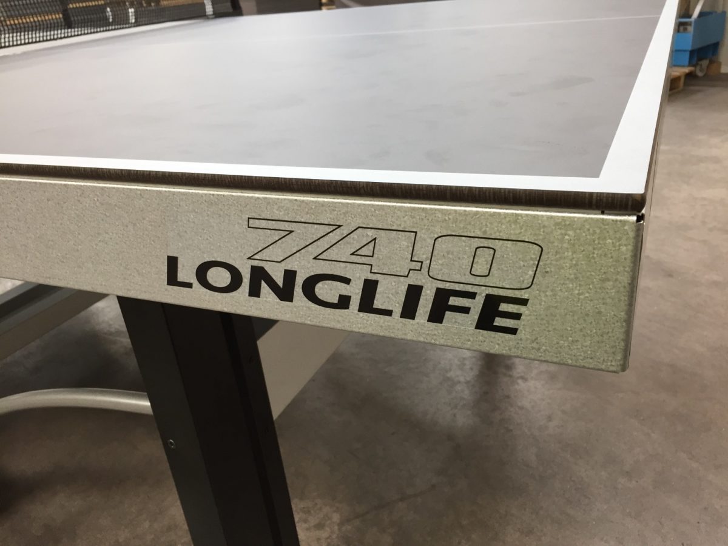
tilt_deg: -25.2
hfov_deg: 61.7
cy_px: 273
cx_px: 364
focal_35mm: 29
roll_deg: +4.4
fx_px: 610
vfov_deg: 48.2
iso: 80
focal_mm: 4.15
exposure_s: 1/33
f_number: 2.2
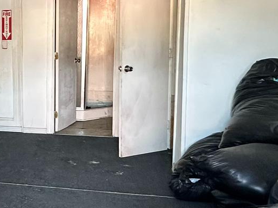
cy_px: 85
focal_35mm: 55
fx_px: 442
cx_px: -58
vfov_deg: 26.5
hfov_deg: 29.8
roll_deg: +2.3
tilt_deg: -7.4
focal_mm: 2.22
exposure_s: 1/86
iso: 320
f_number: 2.2
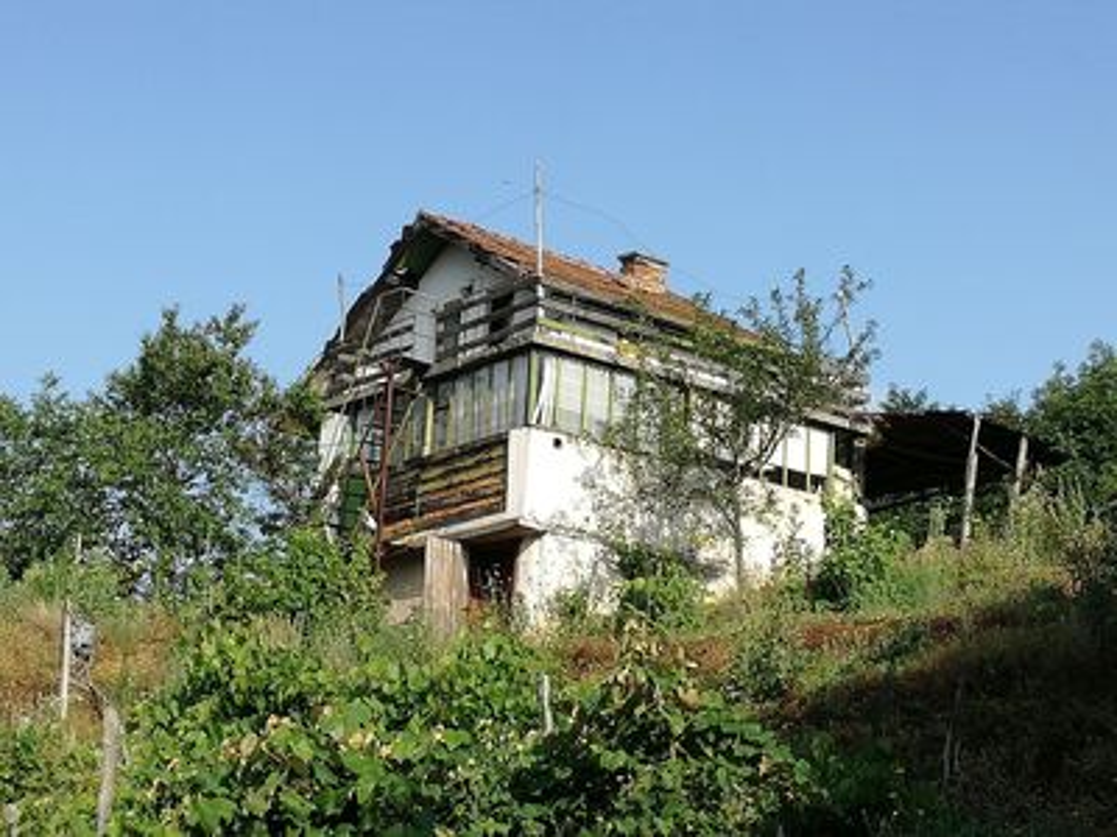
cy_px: 418
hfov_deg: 65.3
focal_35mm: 27
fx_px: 871
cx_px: 558
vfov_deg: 51.4
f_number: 2
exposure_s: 1/946
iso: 50
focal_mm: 3.79
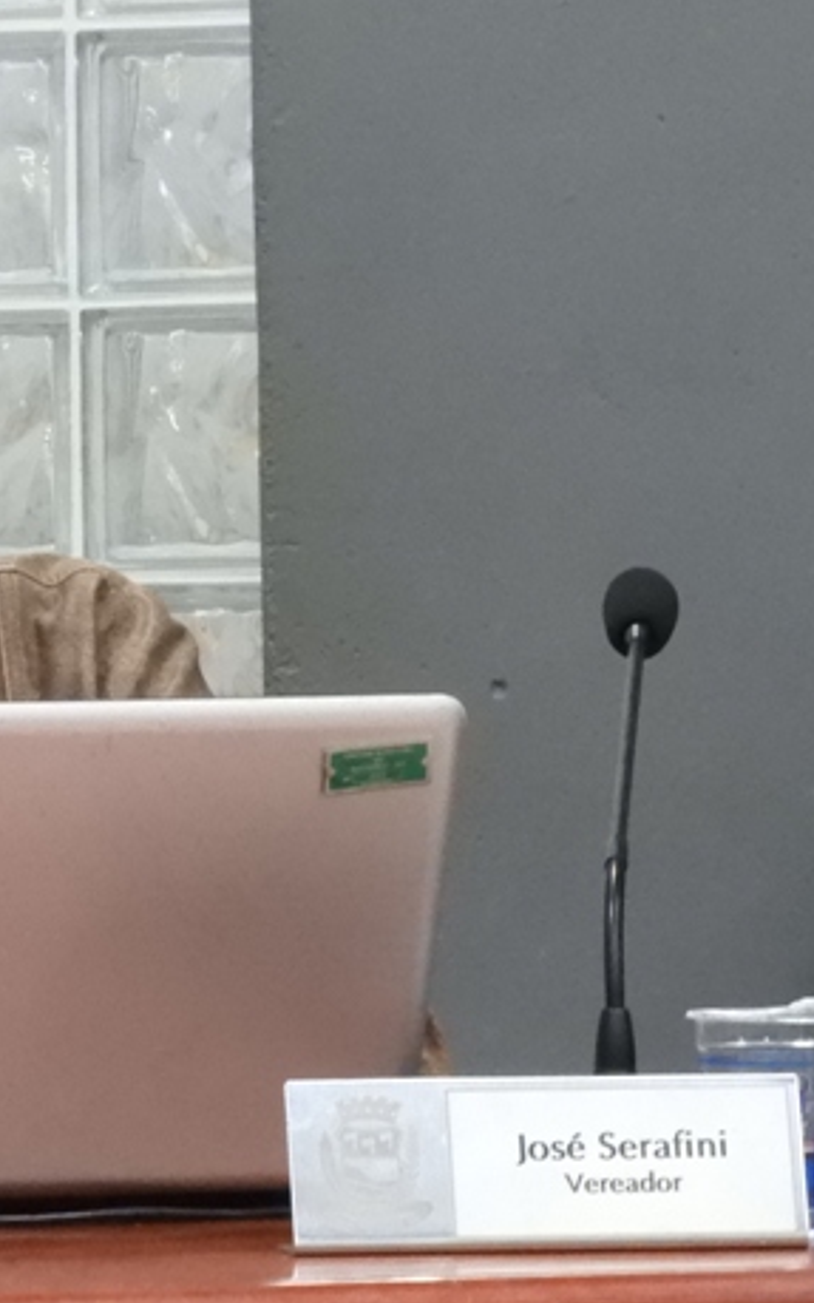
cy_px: 727
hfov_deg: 4.2
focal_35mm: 314
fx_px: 11142
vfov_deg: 6.7
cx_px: -108
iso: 1600
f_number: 8.2
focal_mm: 30.5
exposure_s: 1/20
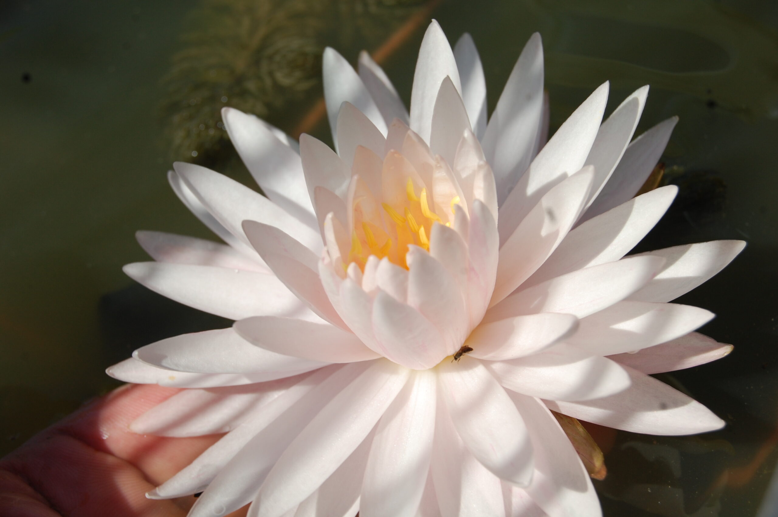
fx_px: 1619
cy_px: 258
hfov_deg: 27.0
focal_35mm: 75
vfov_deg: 18.1
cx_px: 389
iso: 200
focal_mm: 50
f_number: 11
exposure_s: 1/500
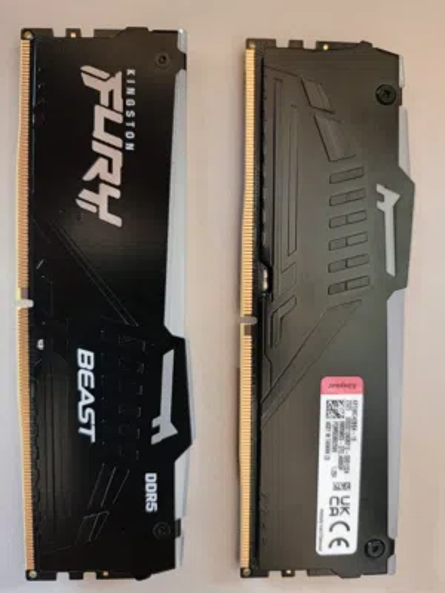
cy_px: 296
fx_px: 394
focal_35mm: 23
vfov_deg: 73.9
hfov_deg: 58.9
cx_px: 222
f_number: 1.8
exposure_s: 1/25
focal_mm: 5.89
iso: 4658
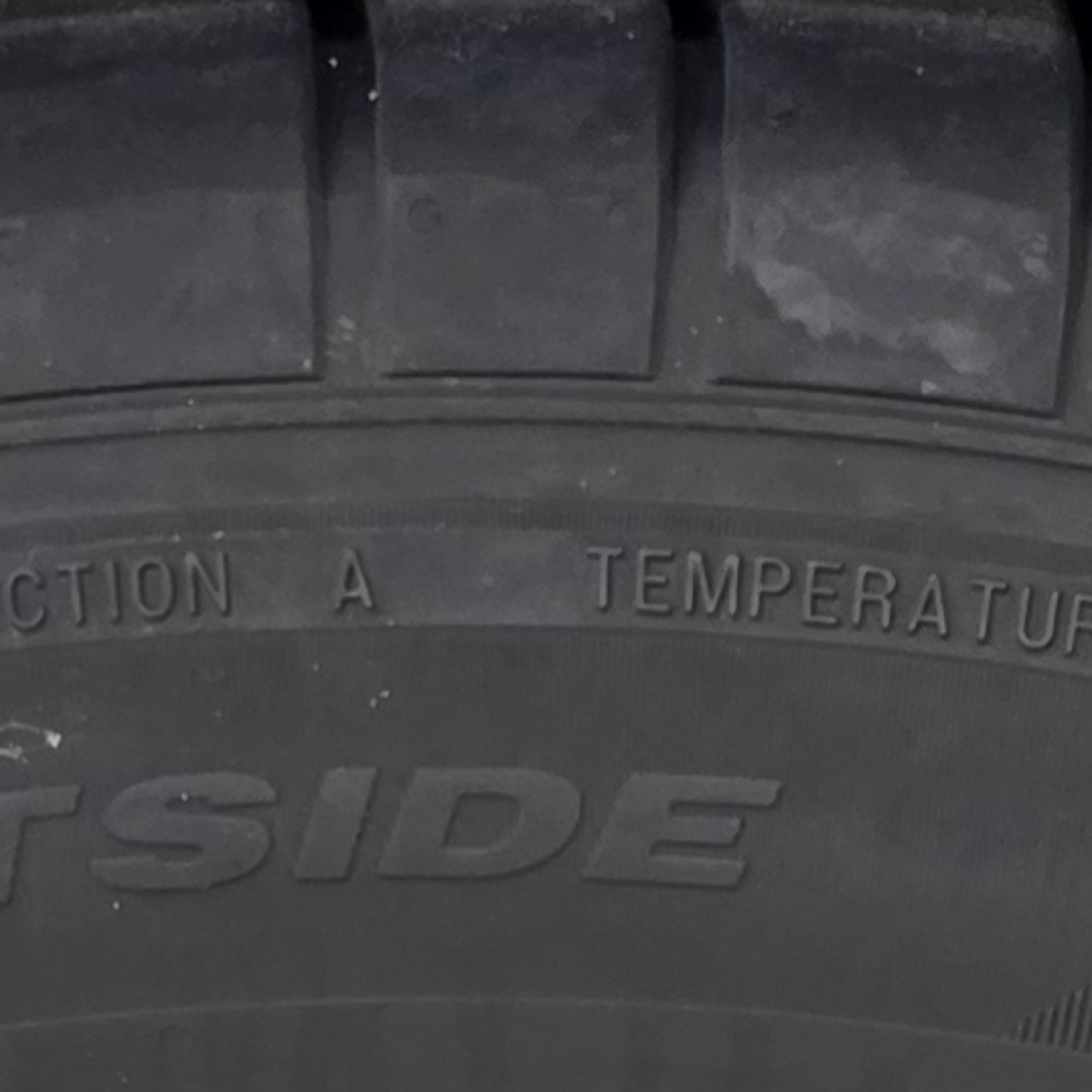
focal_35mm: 151
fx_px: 5389
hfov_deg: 11.5
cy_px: 2227
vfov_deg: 10.6
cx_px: 800
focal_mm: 6.5
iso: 320
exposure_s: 1/100
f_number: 1.4
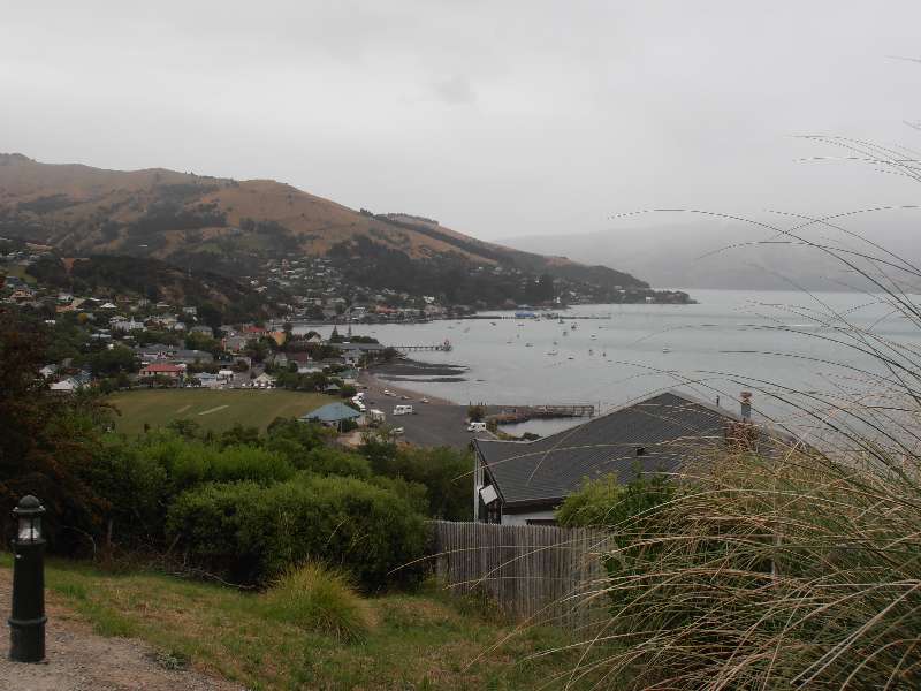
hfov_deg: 42.9
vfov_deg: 32.9
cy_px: 346
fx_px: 1171
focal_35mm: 44
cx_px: 460
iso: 80
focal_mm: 7.87
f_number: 4.2
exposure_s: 1/400
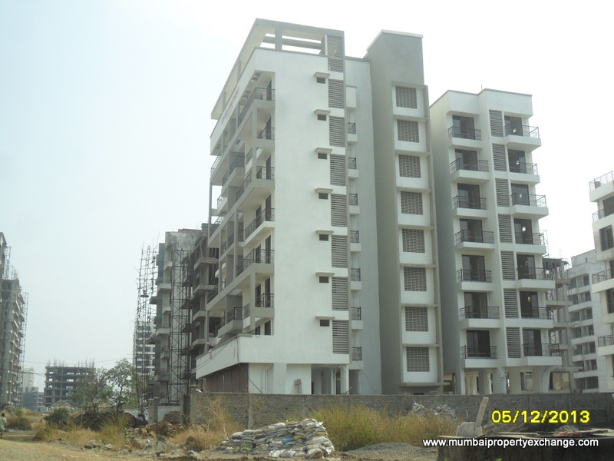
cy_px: 230
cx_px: 307
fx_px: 780
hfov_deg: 42.9
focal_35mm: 44
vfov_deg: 32.9
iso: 100
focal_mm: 7.8
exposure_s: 1/750
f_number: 4.5
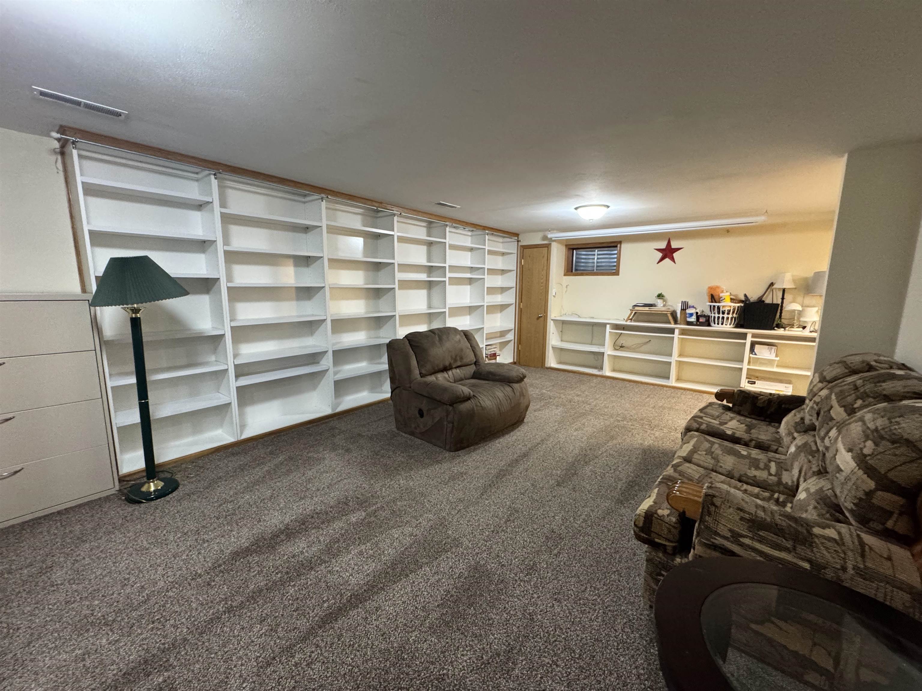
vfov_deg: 85.7
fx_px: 373
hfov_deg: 102.1
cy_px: 346
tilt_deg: -9.2
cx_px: 461
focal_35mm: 14
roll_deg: -0.5
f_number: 2.2
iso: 500
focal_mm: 2.22
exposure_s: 1/60
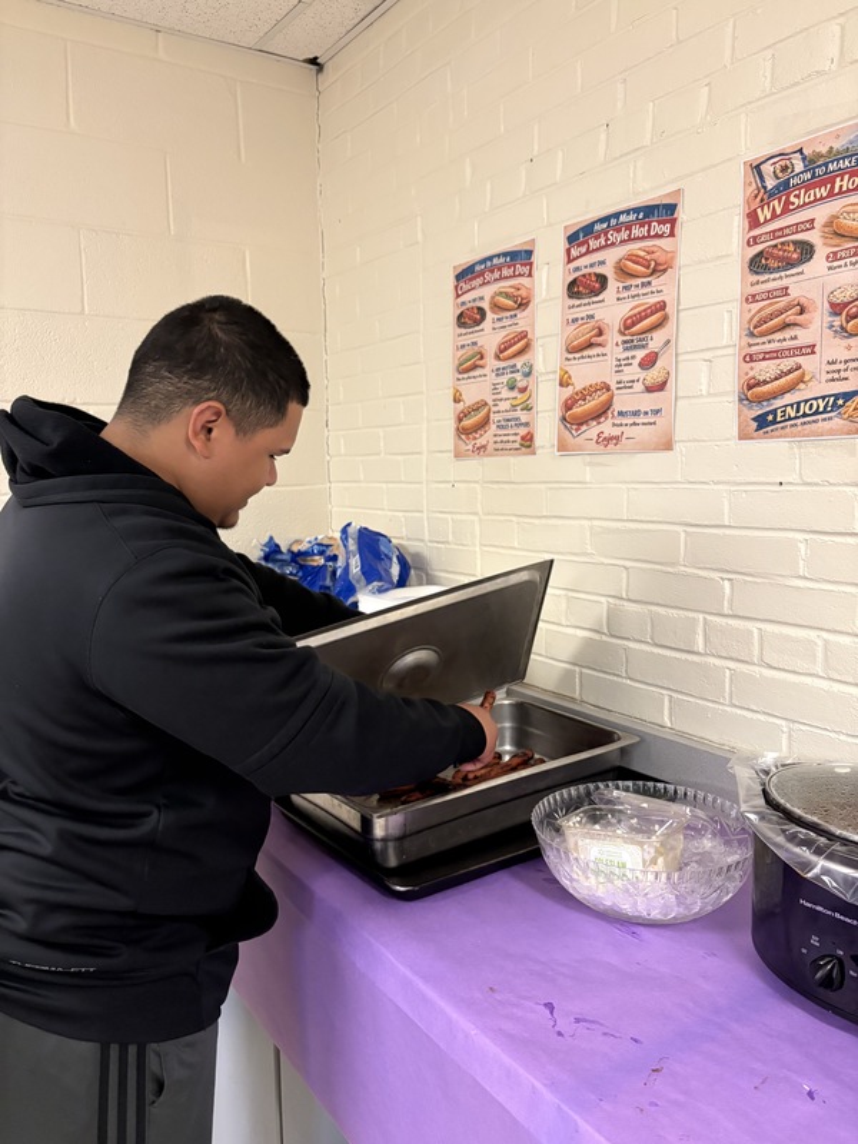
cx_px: 429
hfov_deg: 53.1
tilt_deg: -6.0
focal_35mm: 26
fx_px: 859
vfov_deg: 67.3
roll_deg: +0.8
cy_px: 572
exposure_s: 1/60
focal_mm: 5.96
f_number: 1.6
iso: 320
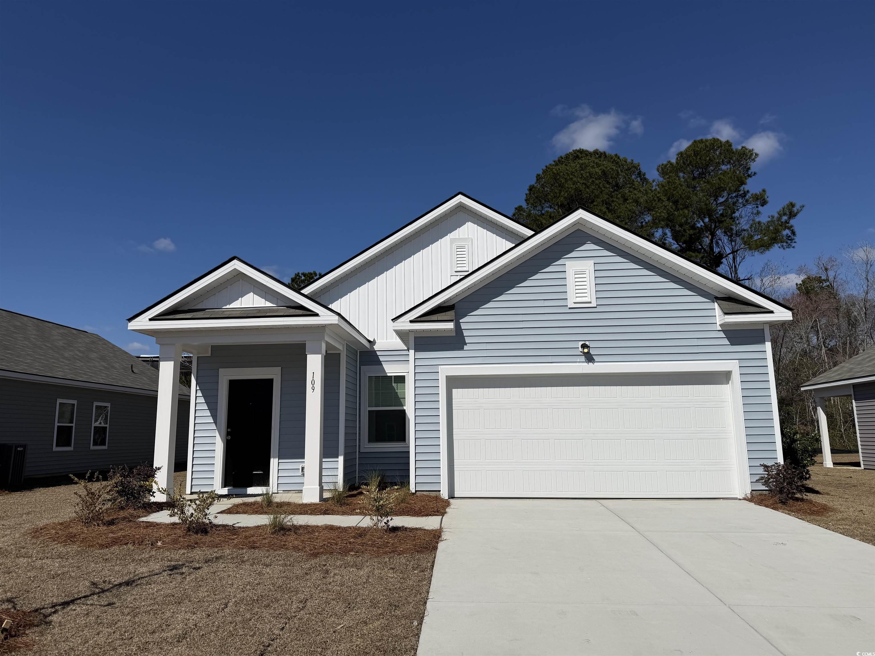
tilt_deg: +9.7
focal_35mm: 24
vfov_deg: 56.8
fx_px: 607
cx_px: 438
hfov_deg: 71.6
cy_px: 328
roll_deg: +1.4
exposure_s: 1/14286
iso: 80
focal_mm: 6.76
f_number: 1.78
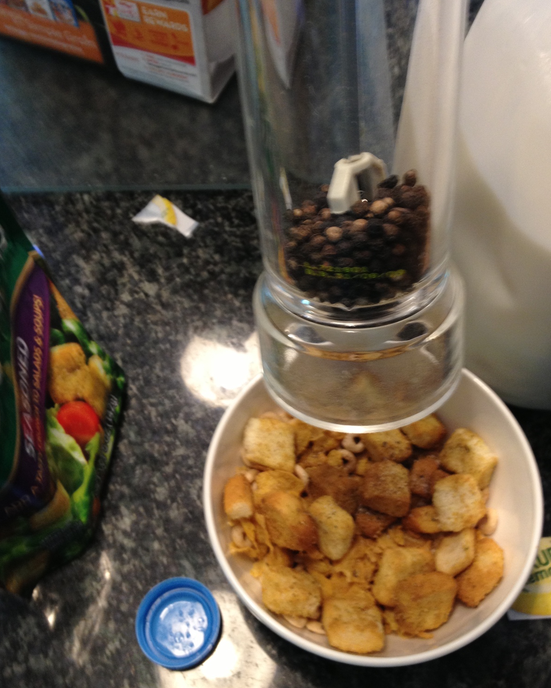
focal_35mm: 37
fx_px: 754
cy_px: 339
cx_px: 275
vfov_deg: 49.1
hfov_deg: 40.1
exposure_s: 1/20
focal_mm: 4.28
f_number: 2.4
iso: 100
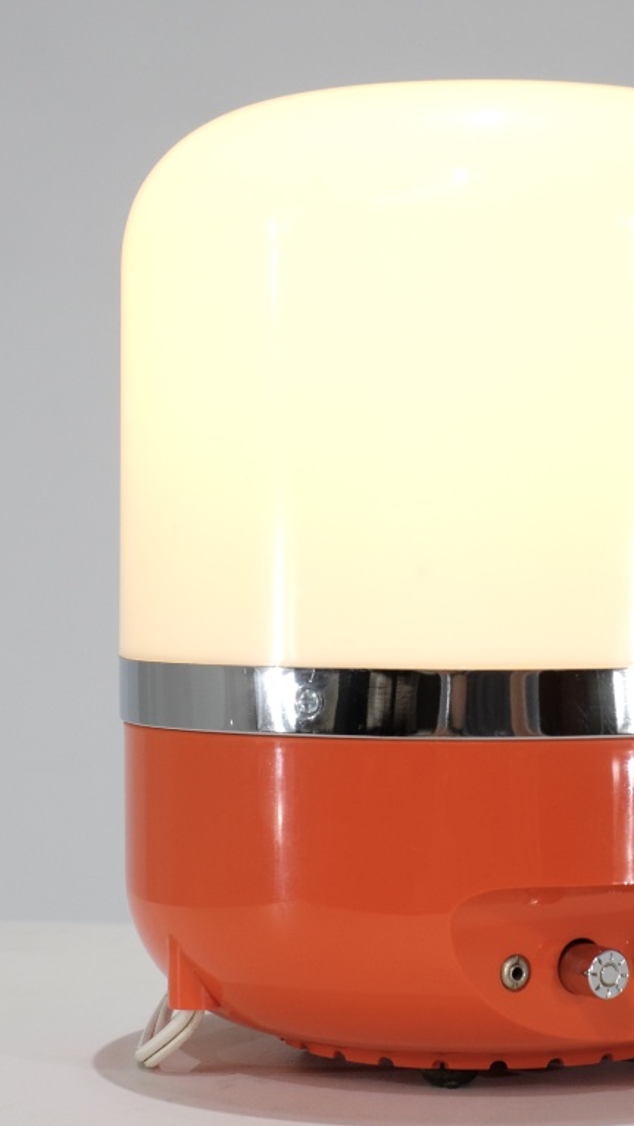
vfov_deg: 24.5
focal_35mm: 87
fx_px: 2600
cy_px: 587
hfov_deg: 13.8
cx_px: 484
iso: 800
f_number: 8
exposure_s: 1/80
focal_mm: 35
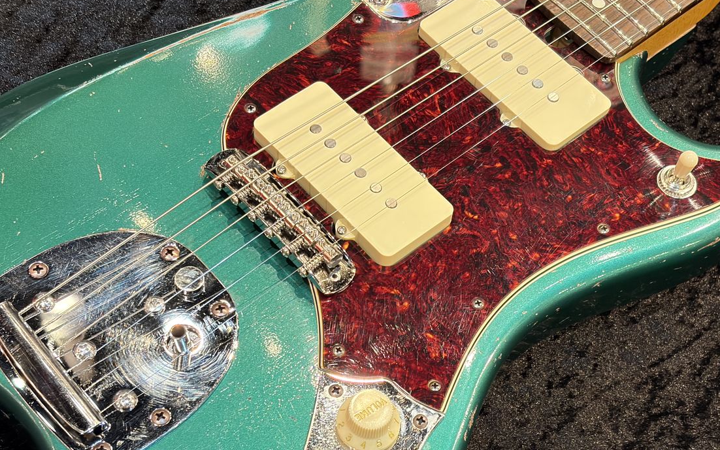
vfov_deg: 20.3
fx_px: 1256
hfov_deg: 32.0
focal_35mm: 64
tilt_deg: -56.3
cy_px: 283
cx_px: 376
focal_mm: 5.96
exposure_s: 1/40
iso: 125
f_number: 1.6
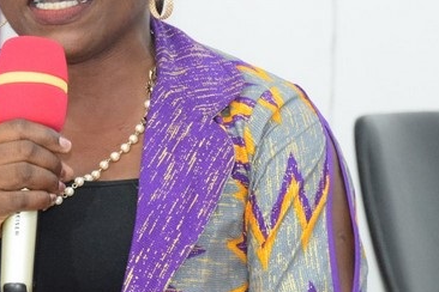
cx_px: 121
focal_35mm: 344
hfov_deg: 6.0
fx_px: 4196
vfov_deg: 4.0
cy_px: 61
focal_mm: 105
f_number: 7.1
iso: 6400
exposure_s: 1/125
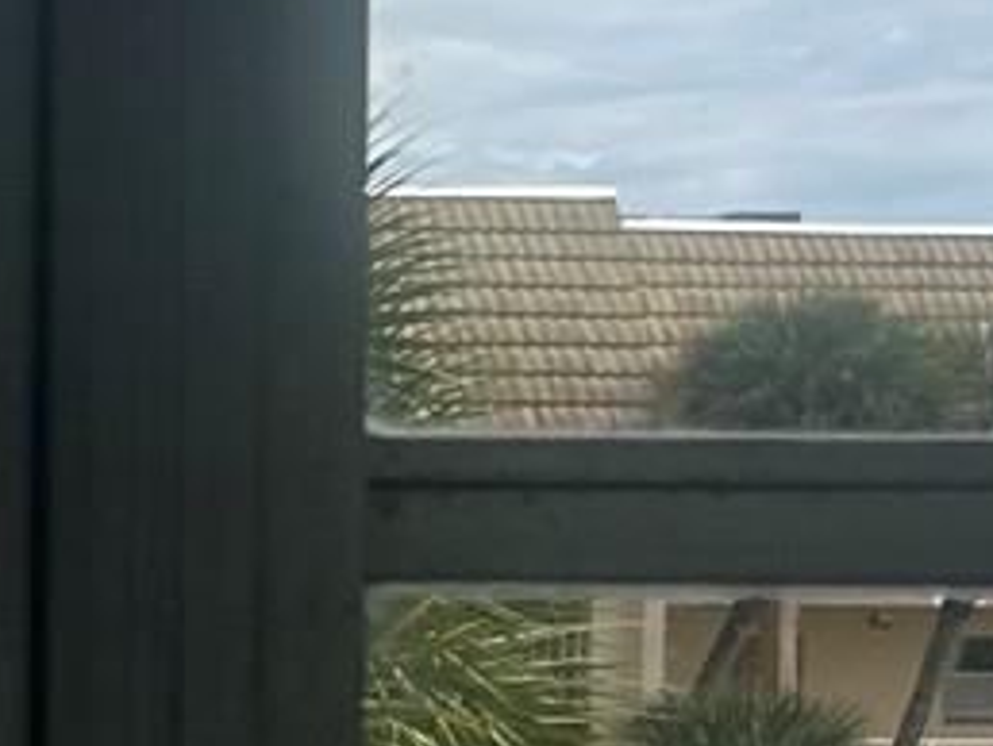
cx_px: -1478
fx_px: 4623
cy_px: 723
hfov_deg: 10.4
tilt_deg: -1.5
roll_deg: +0.2
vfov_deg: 9.2
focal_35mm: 161
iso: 50
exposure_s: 1/5882
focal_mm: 5.7
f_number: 1.5
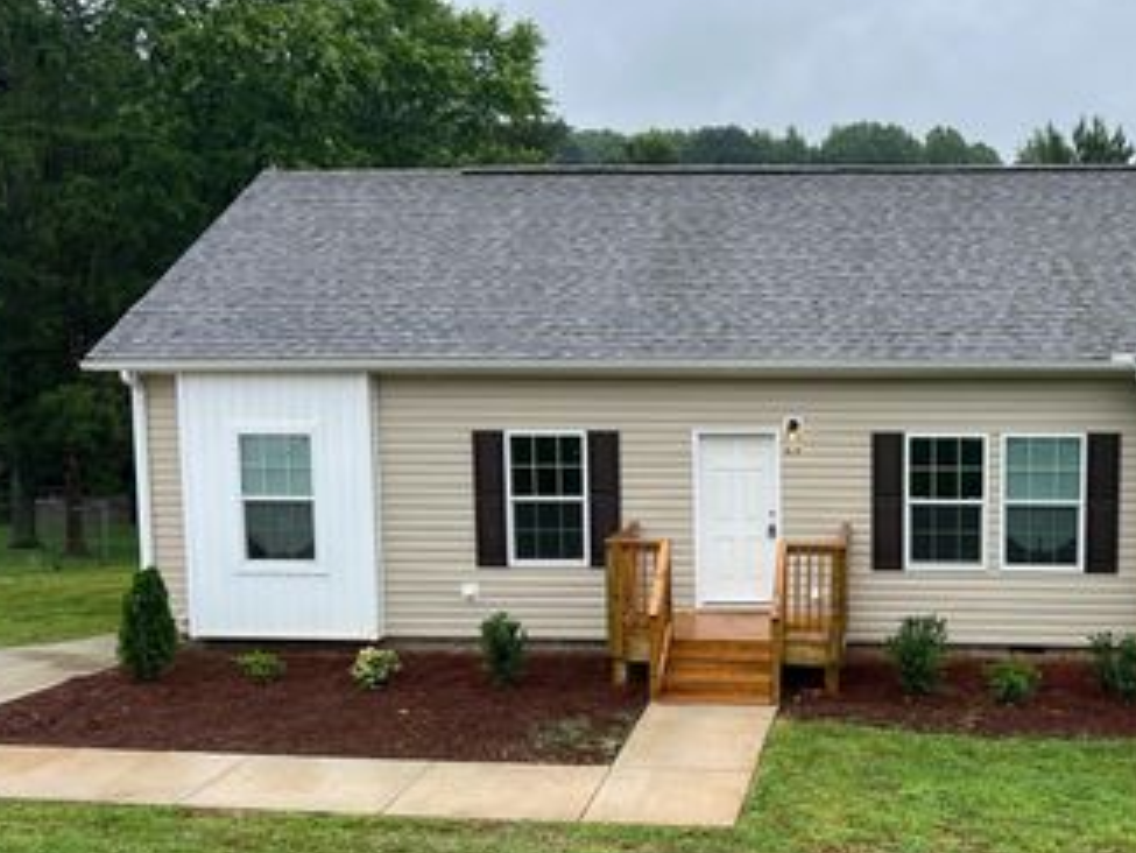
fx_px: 1313
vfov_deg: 36.0
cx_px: 825
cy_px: 467
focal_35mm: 40
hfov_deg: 45.5
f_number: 1.5
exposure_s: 1/1531
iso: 50
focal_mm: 5.7
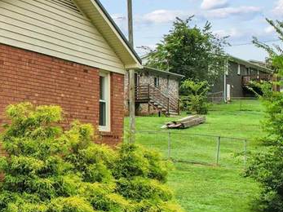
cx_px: -171
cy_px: 139
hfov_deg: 20.4
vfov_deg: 18.8
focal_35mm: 78
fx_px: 637
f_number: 2.8
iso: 100
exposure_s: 1/160
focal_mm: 8.4
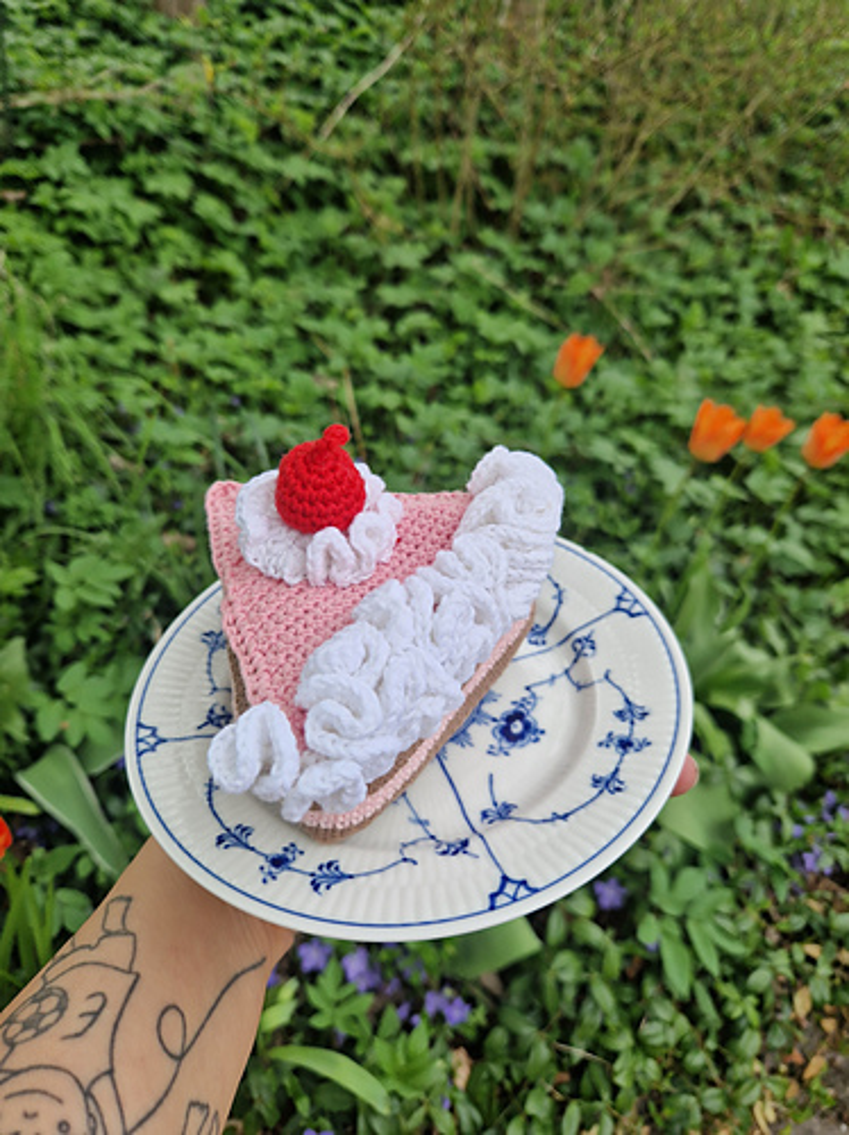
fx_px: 753
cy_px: 568
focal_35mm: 23
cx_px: 424
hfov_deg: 58.8
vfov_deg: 74.0
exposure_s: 1/710
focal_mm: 5.4
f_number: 1.8
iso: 50
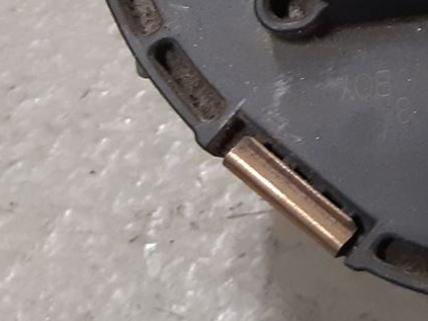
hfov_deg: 13.4
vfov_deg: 11.3
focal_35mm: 126
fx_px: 1557
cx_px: 856
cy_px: -170
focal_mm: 3.93
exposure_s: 1/50
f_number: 1.7
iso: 160
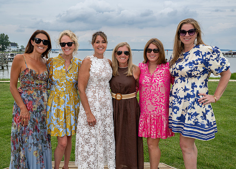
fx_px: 230
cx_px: 103
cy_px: 83
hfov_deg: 54.2
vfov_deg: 40.2
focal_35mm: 34
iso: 140
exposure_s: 1/250
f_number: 8
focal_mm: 29.5
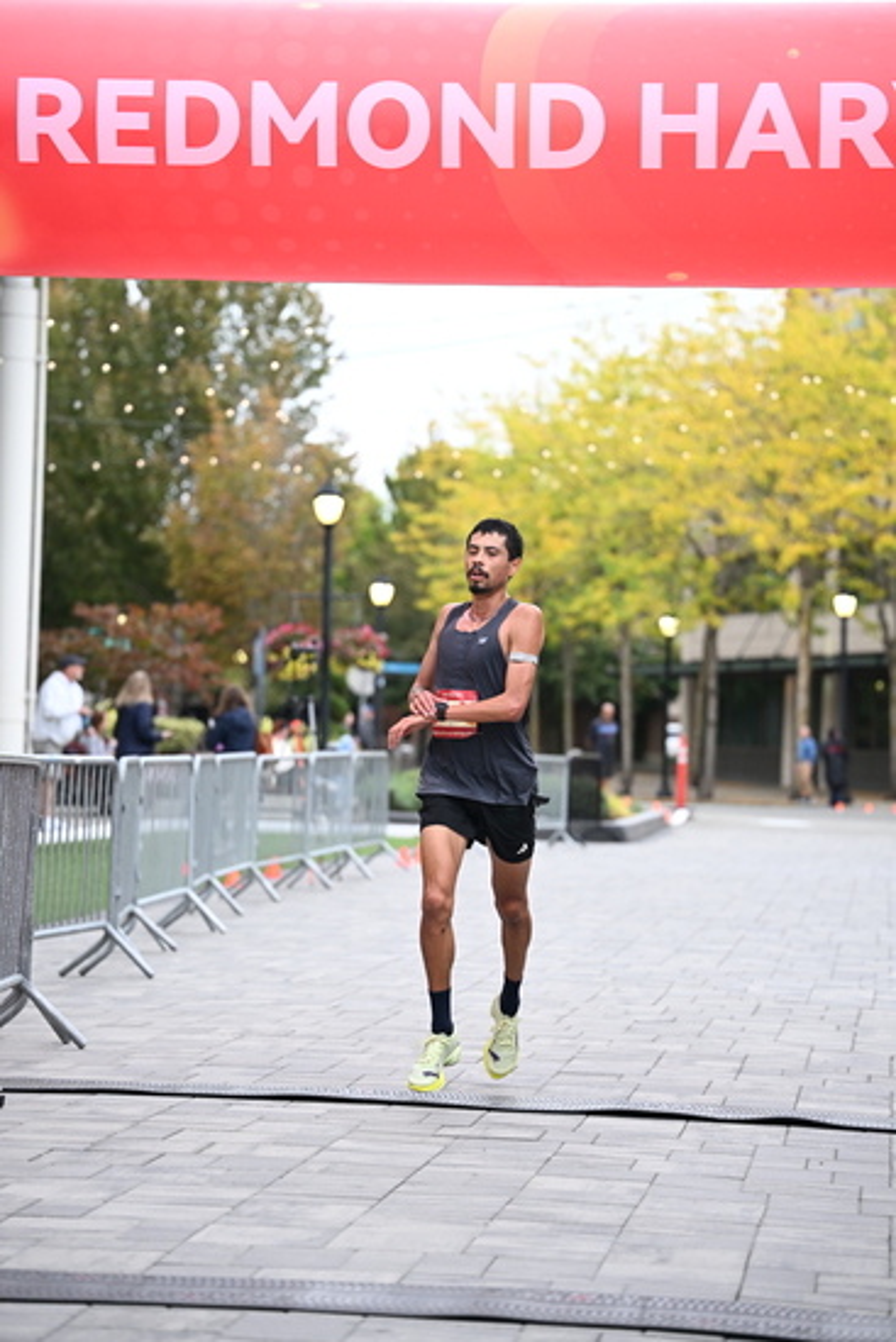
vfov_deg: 21.2
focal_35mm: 96
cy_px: 671
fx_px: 3581
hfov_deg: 14.3
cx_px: 448
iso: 1250
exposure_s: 1/640
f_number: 2.8
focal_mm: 96
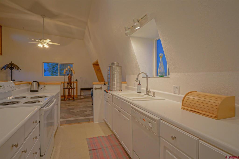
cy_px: 80
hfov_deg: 90.0
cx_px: 120
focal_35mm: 18
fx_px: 119
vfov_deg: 67.3
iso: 400
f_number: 16
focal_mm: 18
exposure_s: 1/2
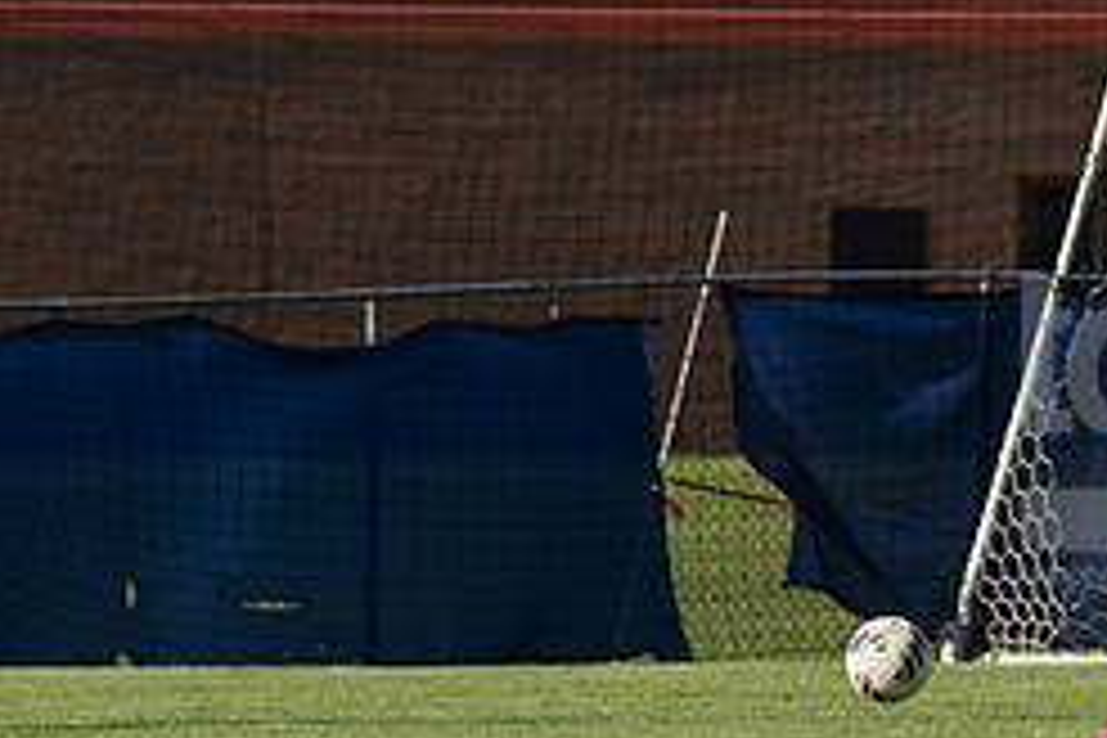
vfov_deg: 2.0
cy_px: 432
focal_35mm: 672
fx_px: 20662
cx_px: 1156
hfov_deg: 3.1
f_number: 5.6
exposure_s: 1/1600
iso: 250
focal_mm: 190
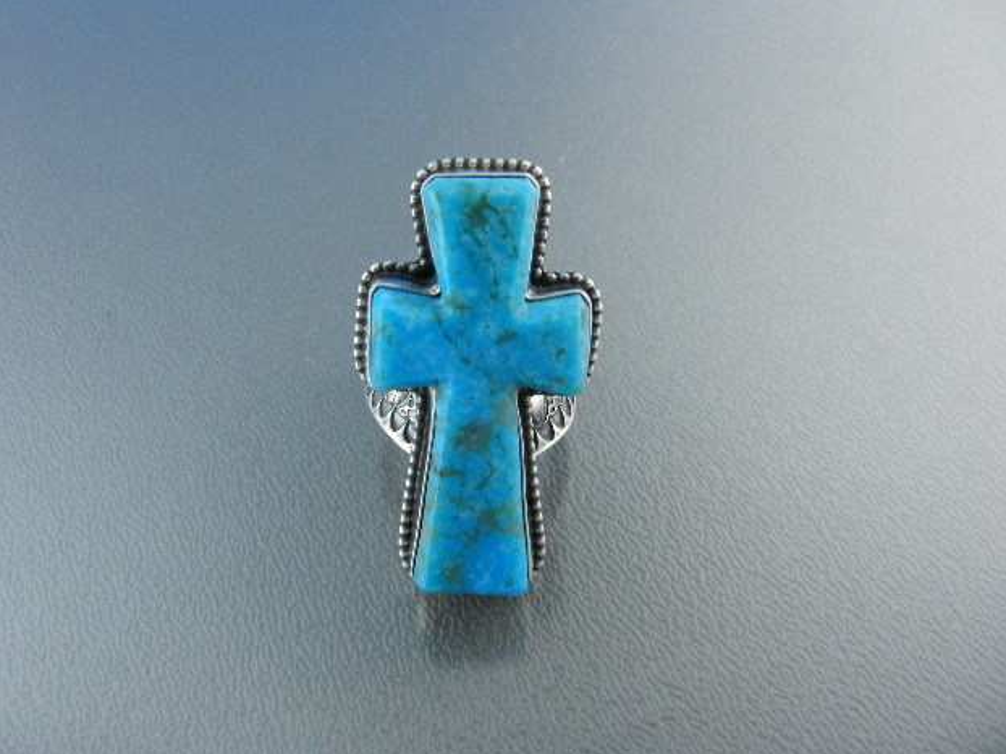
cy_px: 374
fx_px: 1017
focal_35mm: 35
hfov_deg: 52.6
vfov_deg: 40.7
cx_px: 490
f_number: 3.6
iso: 400
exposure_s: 1/24.5
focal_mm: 6.2
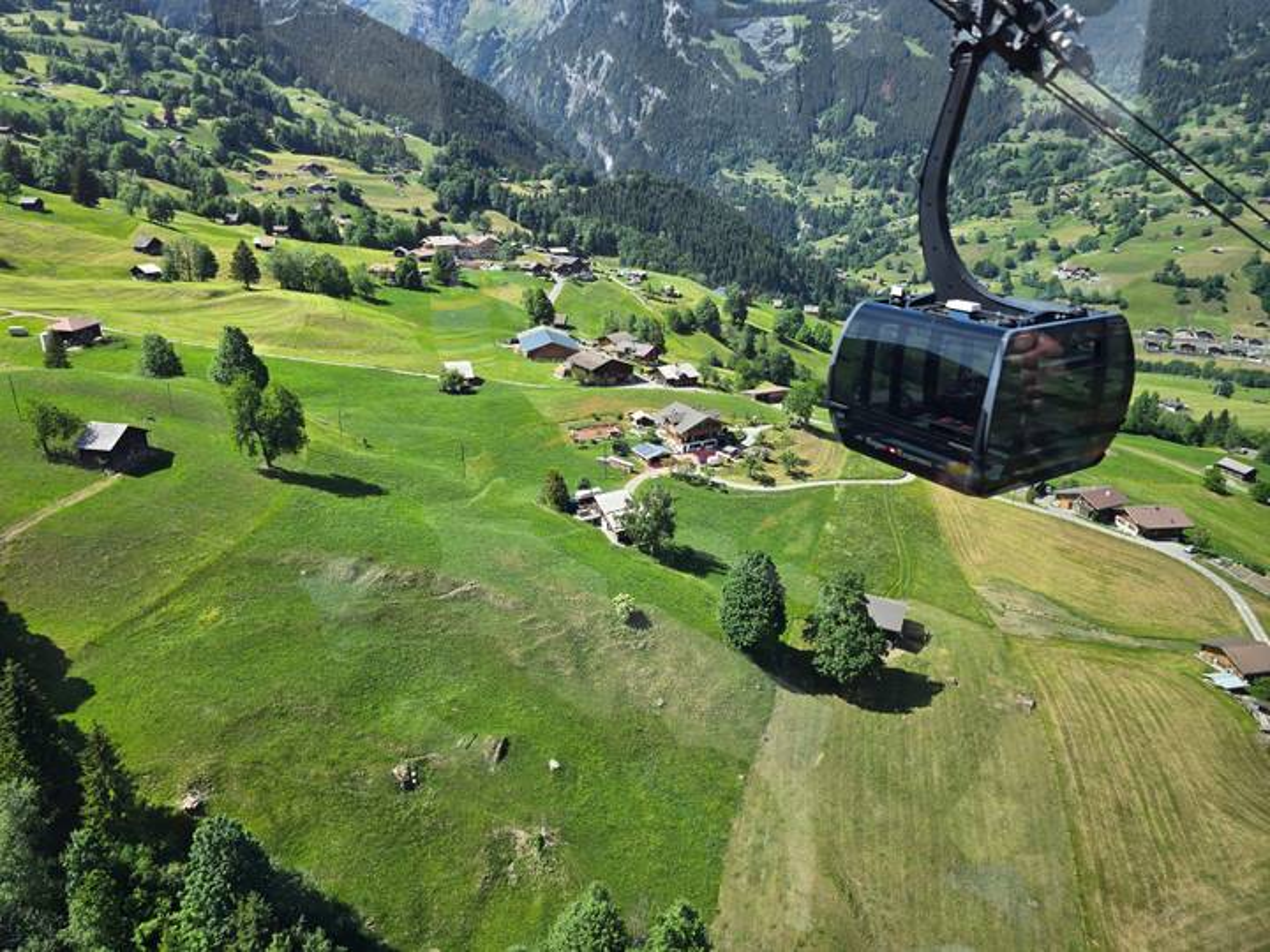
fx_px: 844
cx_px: 635
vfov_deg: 58.9
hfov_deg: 73.9
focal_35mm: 23
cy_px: 476
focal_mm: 6.3
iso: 16
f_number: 1.7
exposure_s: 1/180
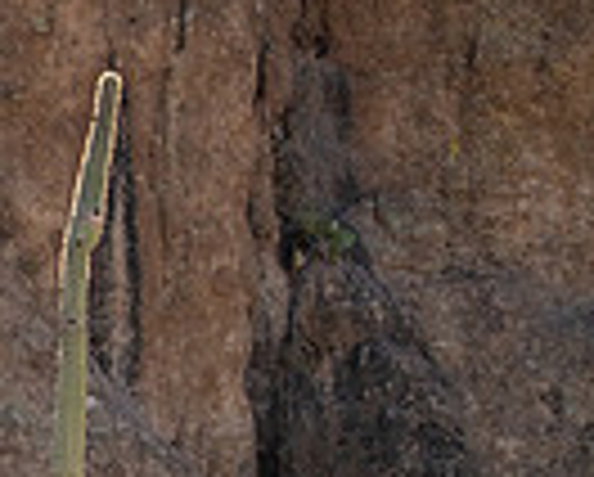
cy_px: 811
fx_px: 12131
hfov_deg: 2.8
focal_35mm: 689
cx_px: -828
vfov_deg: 2.2
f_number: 5
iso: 1600
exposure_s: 1/2000
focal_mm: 150
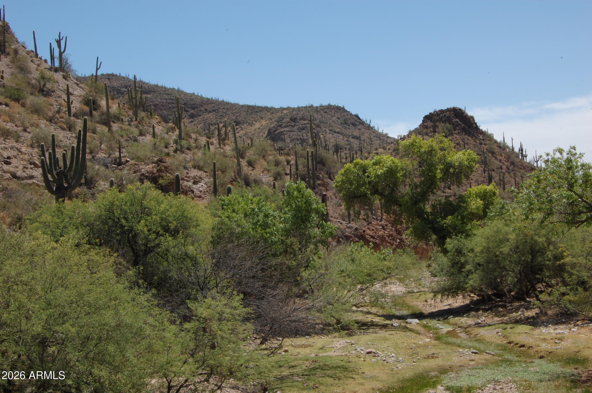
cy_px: 196
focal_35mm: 48
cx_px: 296
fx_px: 788
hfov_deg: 41.2
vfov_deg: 28.0
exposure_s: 1/60
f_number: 18
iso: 200
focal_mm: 32
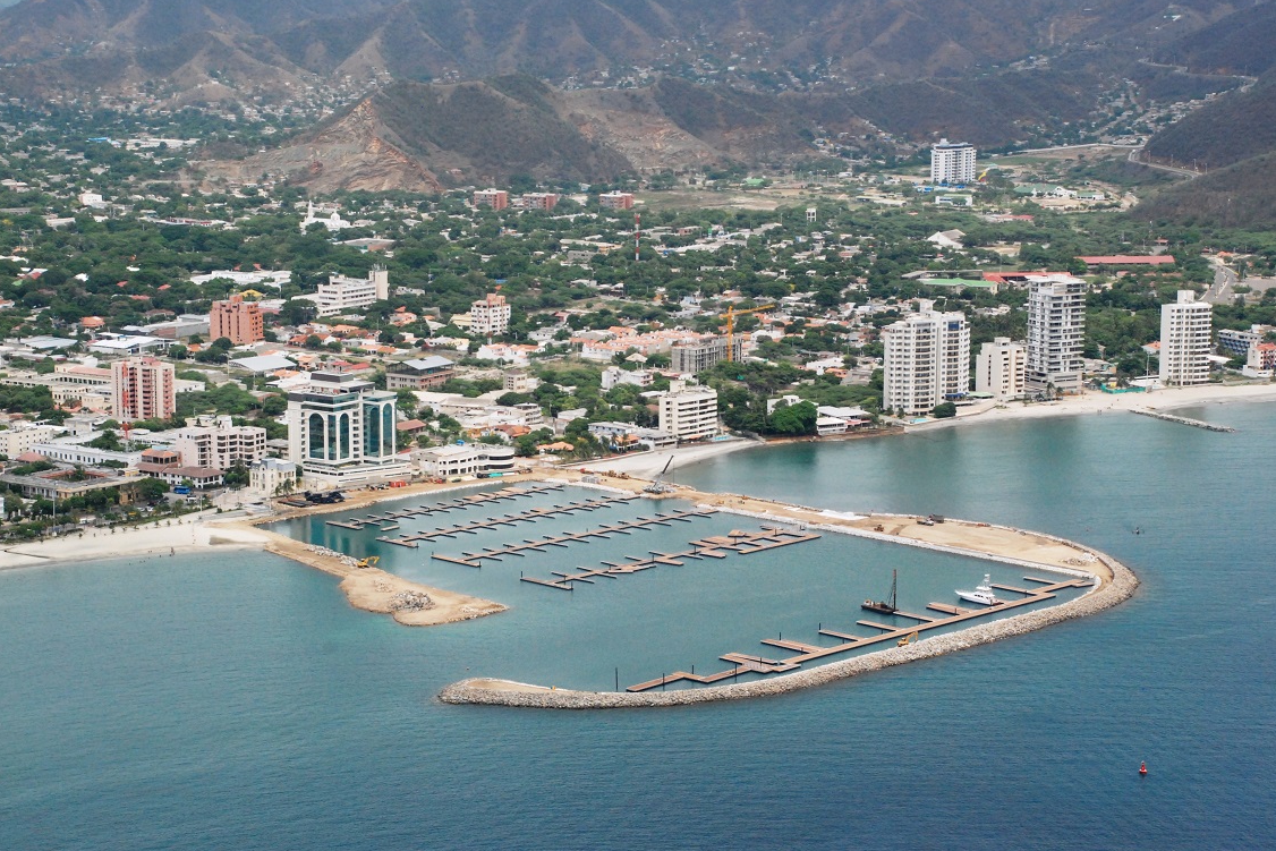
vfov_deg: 17.1
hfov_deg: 25.4
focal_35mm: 80
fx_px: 2836
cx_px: 601
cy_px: 423
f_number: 13
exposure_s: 1/640
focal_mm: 50
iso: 800
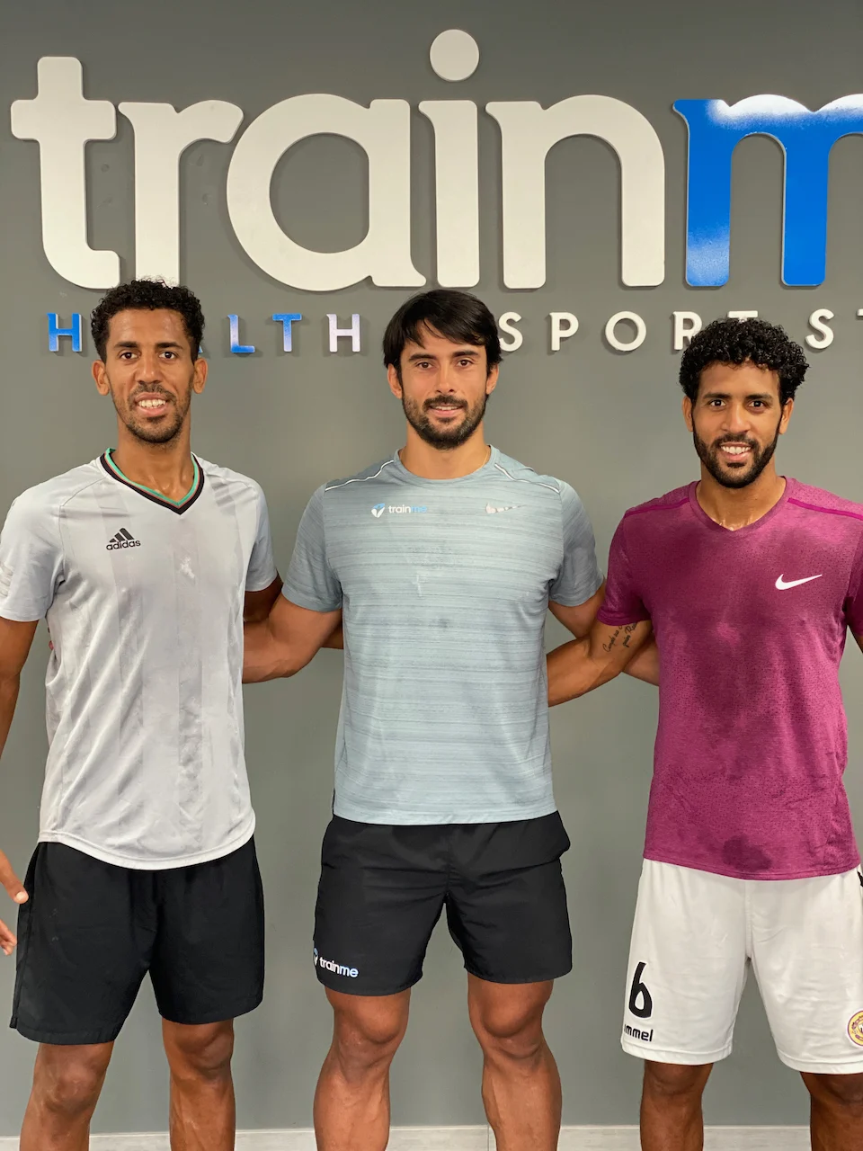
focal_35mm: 52
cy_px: 576
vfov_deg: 36.8
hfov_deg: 28.0
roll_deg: -0.4
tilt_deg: -3.2
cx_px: 432
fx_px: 1729
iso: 200
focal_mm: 6
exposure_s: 1/33
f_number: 2
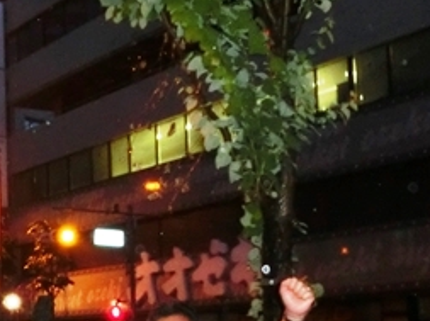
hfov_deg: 23.5
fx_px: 943
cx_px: -87
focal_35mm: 76
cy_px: 296
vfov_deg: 19.0
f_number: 3
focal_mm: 4.24
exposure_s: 1/15
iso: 400
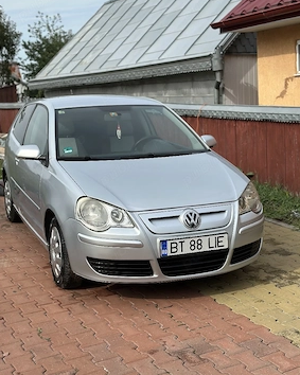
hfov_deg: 28.6
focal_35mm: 53
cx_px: 155
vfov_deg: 35.4
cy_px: 173
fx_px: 588
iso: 80
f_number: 1.78
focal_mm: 6.86
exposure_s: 1/5000
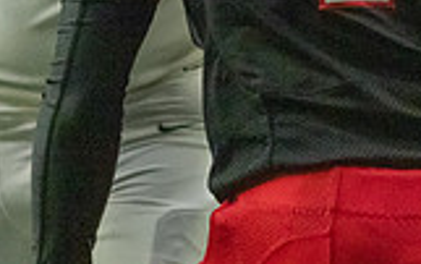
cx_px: 30
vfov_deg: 1.2
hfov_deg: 1.9
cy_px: -299
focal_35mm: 1082
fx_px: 12427
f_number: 5.6
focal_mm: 262
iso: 12800
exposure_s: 1/1000
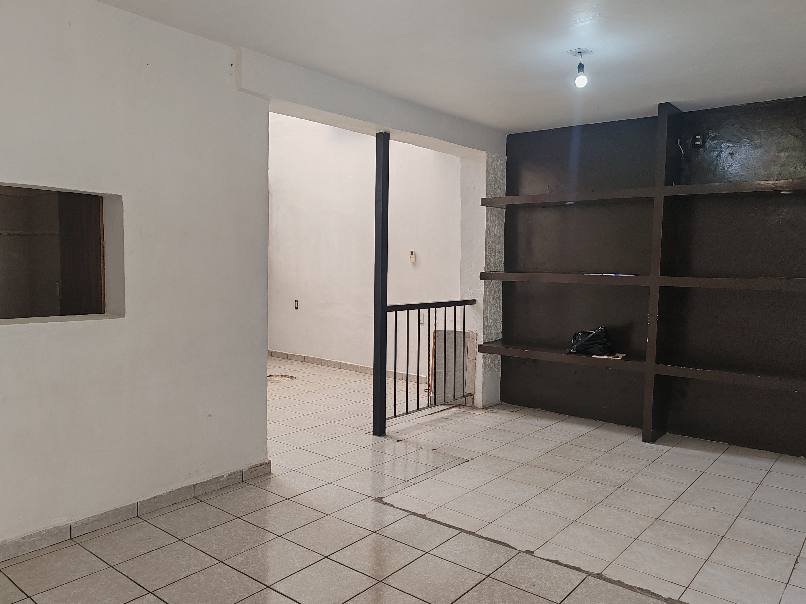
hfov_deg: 65.3
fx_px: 629
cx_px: 403
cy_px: 302
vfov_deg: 51.4
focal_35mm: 27
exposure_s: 1/100
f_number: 1.9
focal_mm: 6.12
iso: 250
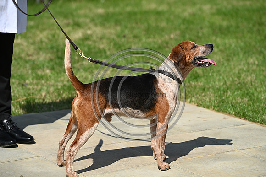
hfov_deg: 12.8
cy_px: 88
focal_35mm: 160
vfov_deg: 8.6
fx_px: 1182
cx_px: 133
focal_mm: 160
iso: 125
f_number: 4.5
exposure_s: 1/1250
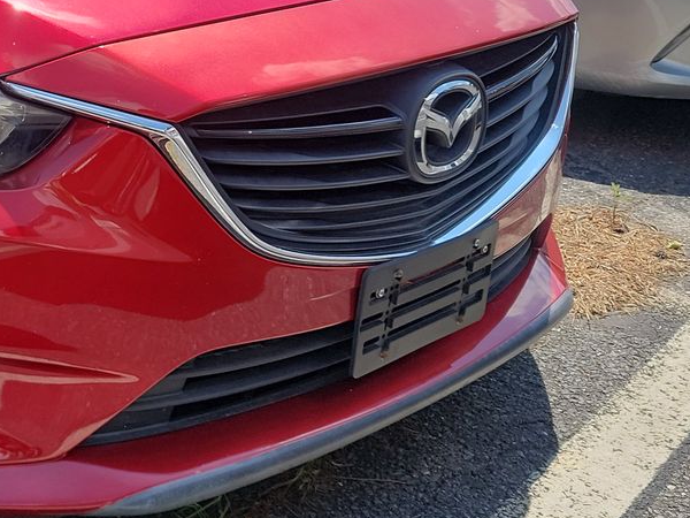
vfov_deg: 22.3
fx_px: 1276
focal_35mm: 64
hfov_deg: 27.3
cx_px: -98
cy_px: 36
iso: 50
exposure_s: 1/597
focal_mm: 6.7
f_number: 1.8
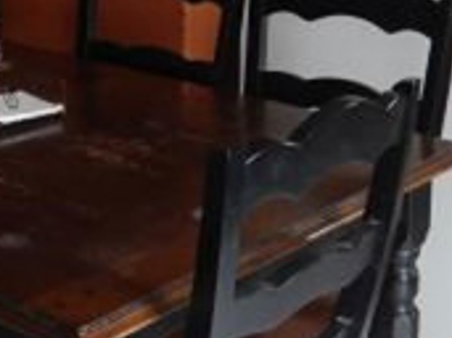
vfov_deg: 16.1
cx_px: 45
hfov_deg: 21.3
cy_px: -5
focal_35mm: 90
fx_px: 1174
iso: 400
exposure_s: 1/20
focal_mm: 4.3
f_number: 2.8
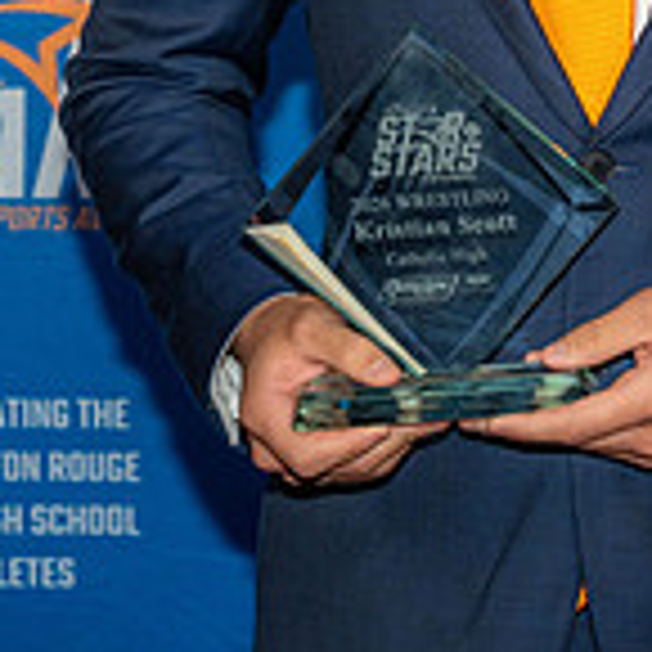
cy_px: -196
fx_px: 4347
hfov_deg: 8.6
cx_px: 472
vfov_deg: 8.5
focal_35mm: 204
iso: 320
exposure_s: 1/100
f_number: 5.6
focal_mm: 60
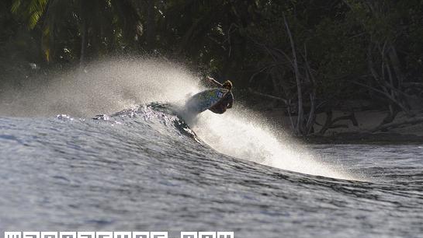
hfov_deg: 10.2
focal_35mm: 211
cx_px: 212
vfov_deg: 5.7
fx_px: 2366
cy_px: 116
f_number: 4
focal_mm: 200
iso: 1600
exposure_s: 1/2000
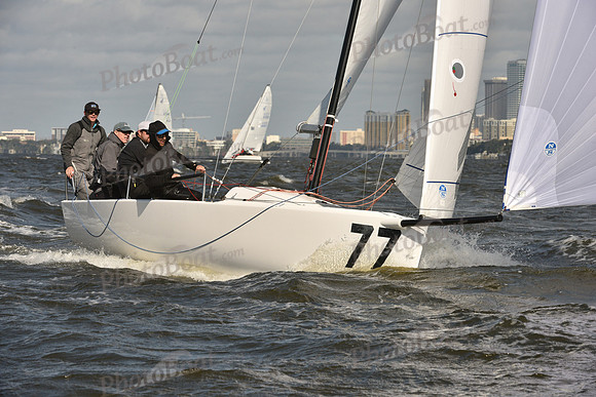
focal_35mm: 220
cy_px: 198
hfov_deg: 9.4
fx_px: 3643
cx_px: 298
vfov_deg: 6.2
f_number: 11
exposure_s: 1/1250
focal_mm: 220
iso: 500
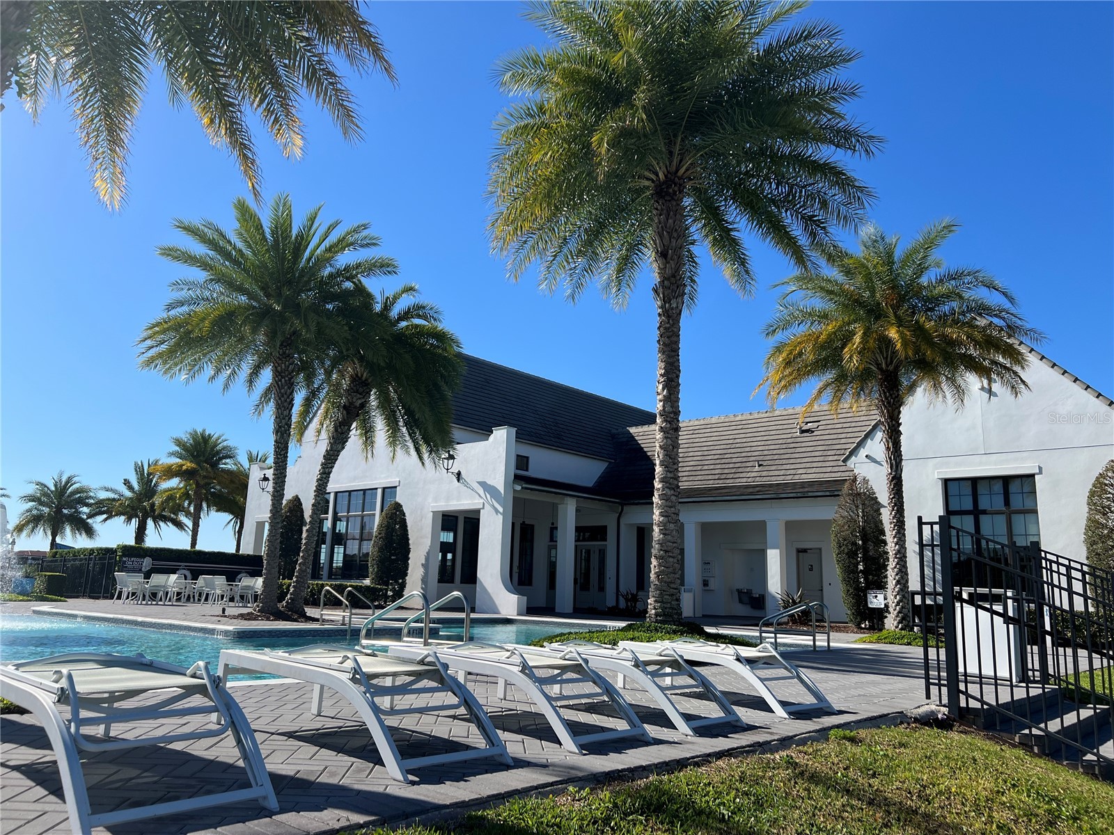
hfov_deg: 67.3
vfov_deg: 53.1
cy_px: 418
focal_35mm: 26
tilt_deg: +11.3
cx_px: 557
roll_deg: -1.9
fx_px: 837
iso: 50
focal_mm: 5.7
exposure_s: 1/4115
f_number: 1.5
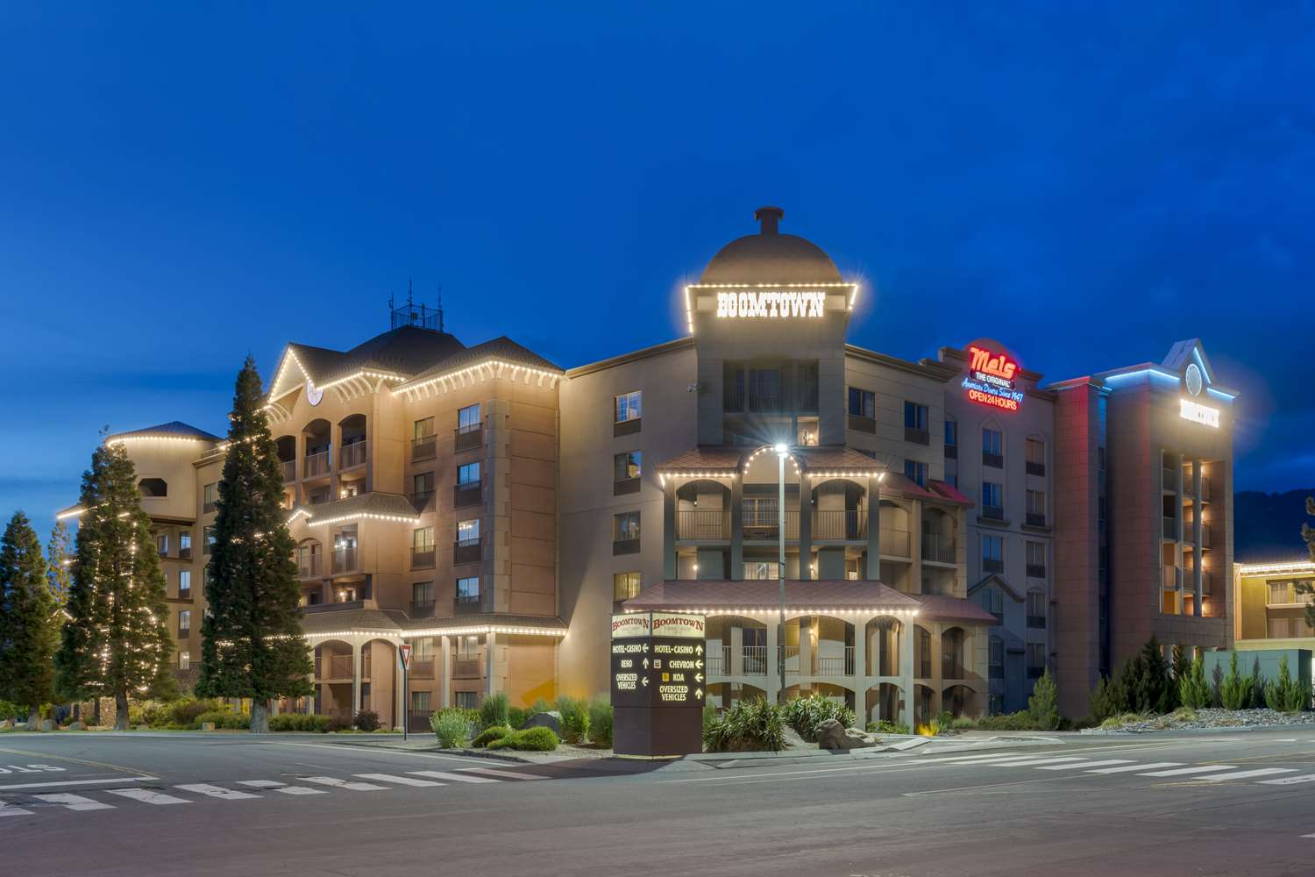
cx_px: 658
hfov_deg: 54.4
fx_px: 1278
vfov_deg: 37.9
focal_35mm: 35
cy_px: 438
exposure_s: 1/2
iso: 400
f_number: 11
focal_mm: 35
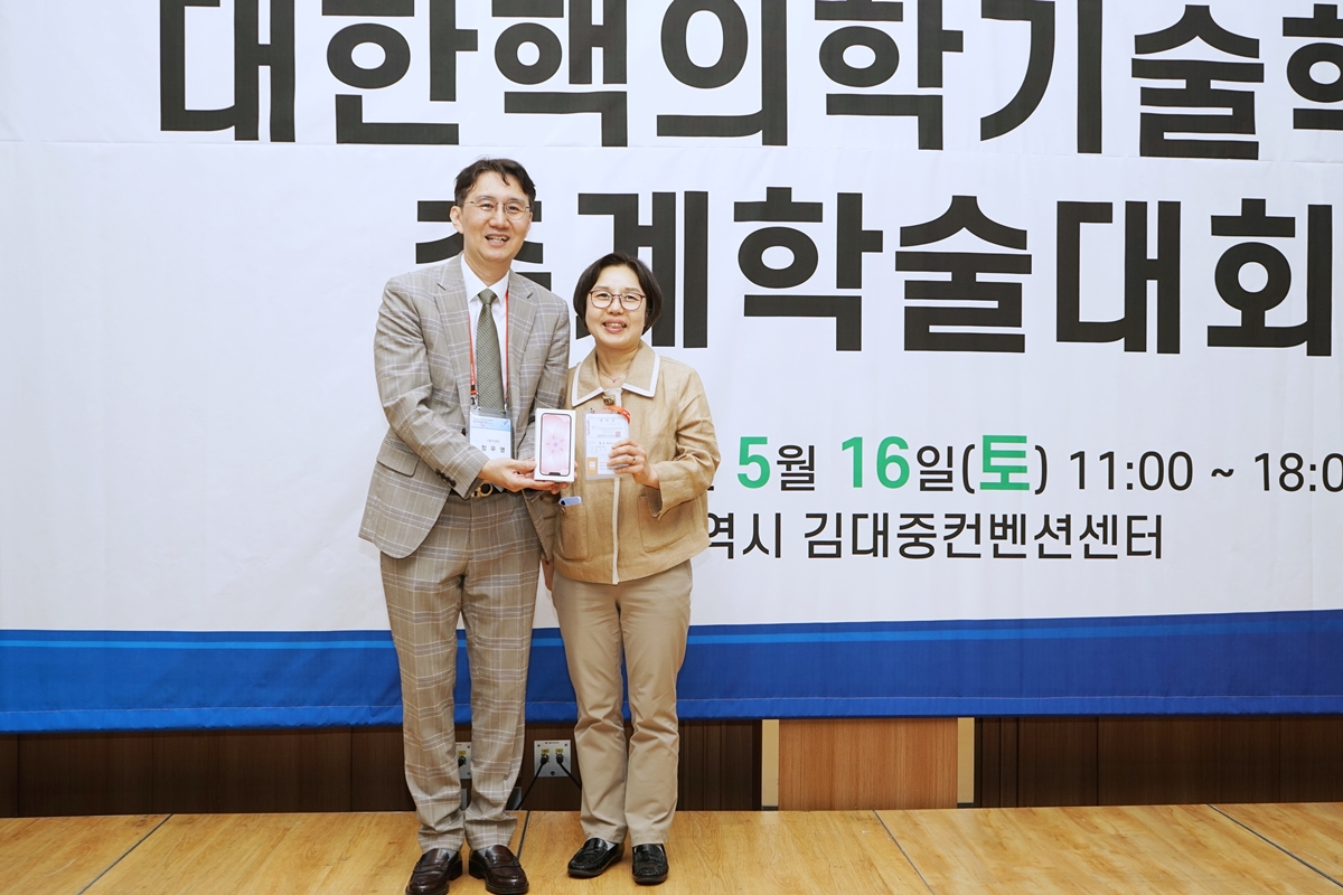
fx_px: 1268
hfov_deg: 55.8
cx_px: 672
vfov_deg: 38.9
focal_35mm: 34
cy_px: 448
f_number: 6.3
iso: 320
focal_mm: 34
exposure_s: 1/125
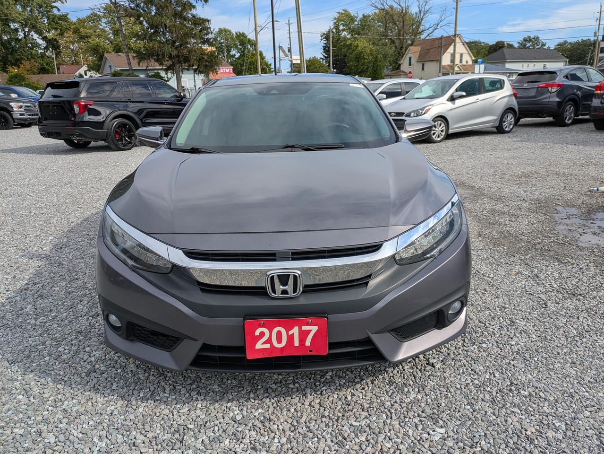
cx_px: 302
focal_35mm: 25
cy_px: 227
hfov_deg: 69.4
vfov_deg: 54.9
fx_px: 436
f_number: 1.89
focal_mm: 5.43
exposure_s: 1/2028
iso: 39
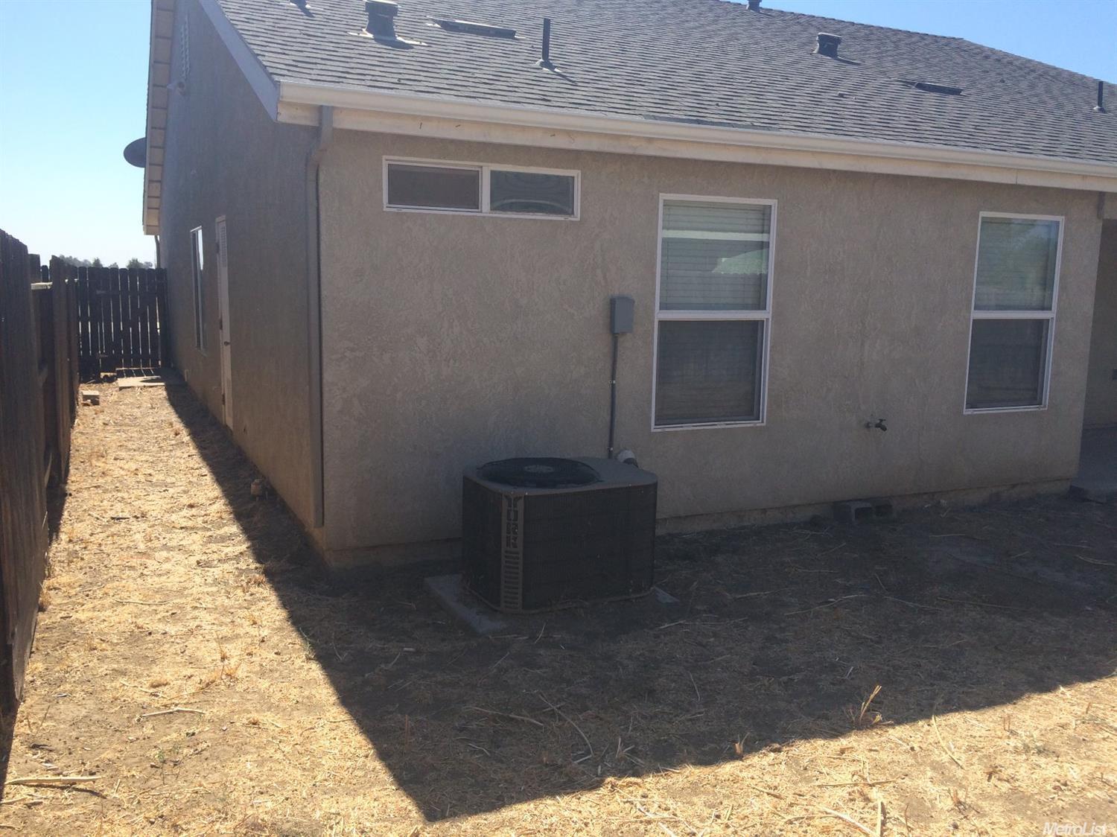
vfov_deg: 48.2
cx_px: 558
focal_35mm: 29
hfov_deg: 61.7
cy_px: 418
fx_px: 935
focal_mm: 4.15
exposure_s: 1/1580
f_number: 2.2
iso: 32
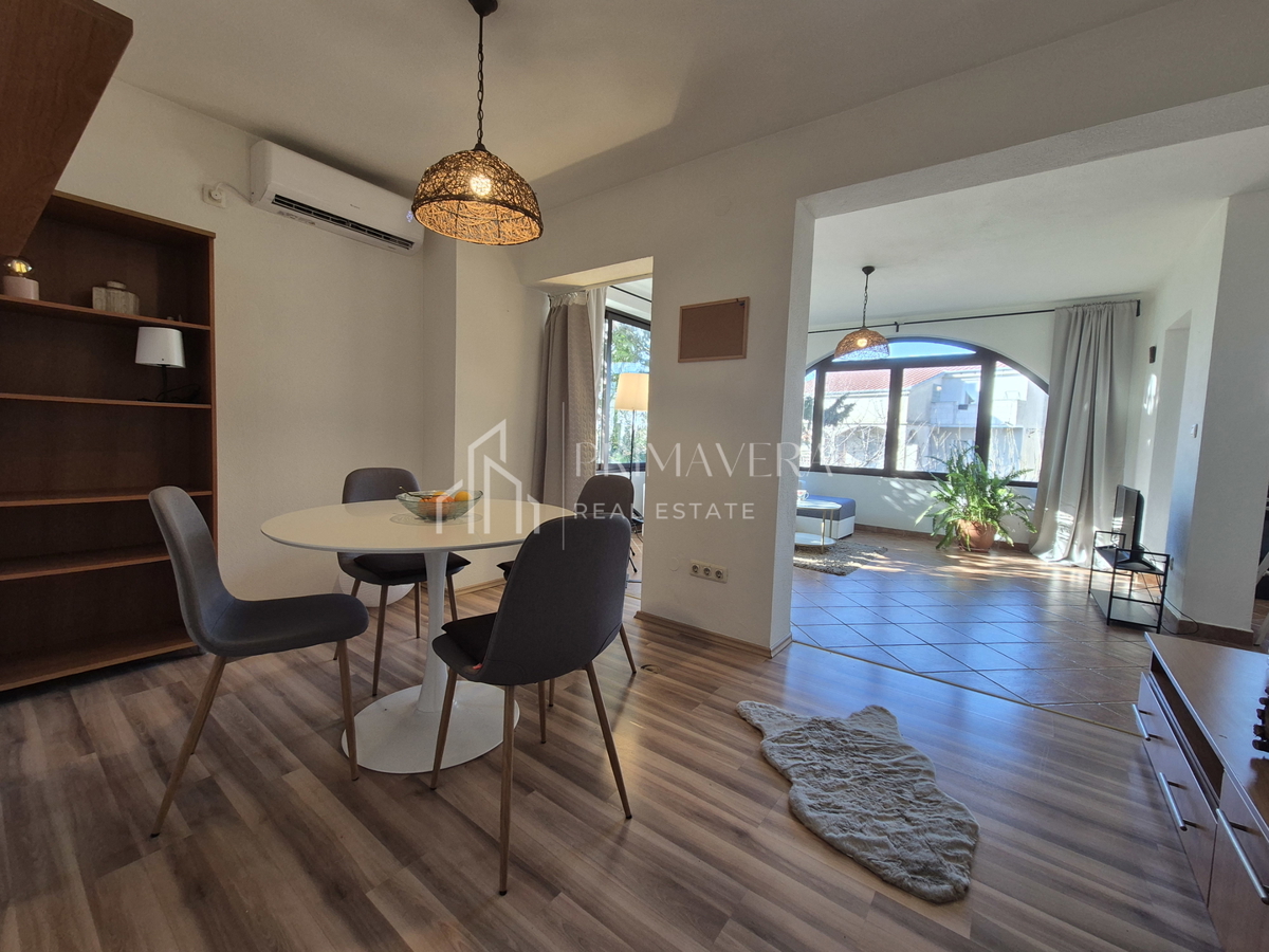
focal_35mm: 13
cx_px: 634
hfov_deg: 106.2
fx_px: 477
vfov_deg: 89.9
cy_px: 476
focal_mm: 2.2
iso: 100
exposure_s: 1/50
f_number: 2.2
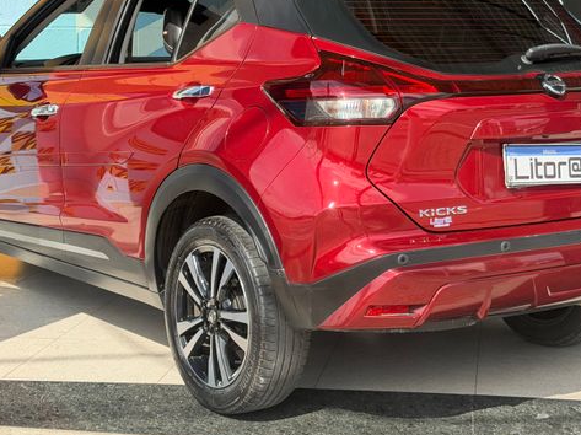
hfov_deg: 25.0
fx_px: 1308
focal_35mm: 78
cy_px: 129
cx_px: 344
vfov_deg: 18.8
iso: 100
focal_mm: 6.76
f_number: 1.78
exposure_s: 1/2415
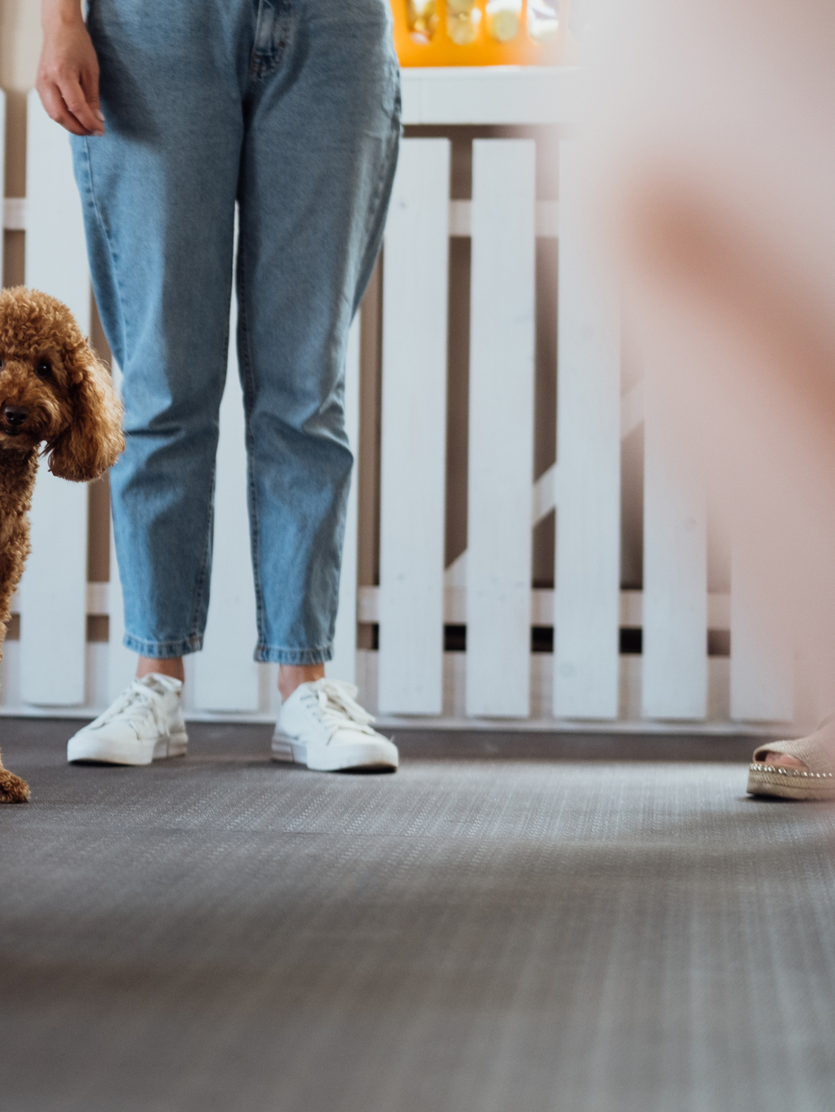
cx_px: -110
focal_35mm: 138
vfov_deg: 14.3
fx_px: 4438
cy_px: 552
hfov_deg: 10.6
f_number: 2
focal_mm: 56
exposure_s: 1/250
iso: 320
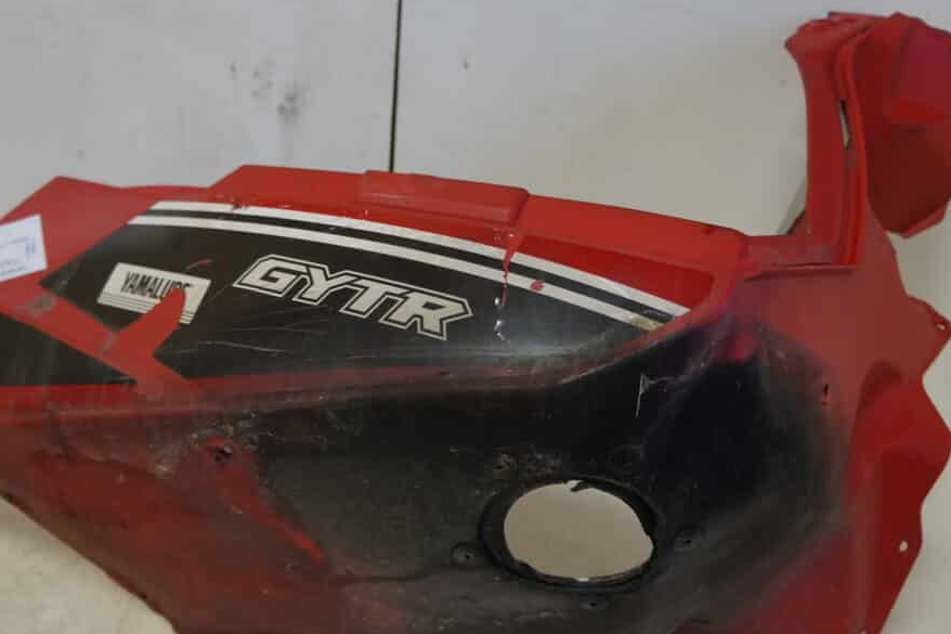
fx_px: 924
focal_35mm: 35
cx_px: 441
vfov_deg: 37.8
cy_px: 329
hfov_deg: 54.4
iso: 1000
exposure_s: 1/60
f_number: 4
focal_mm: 20
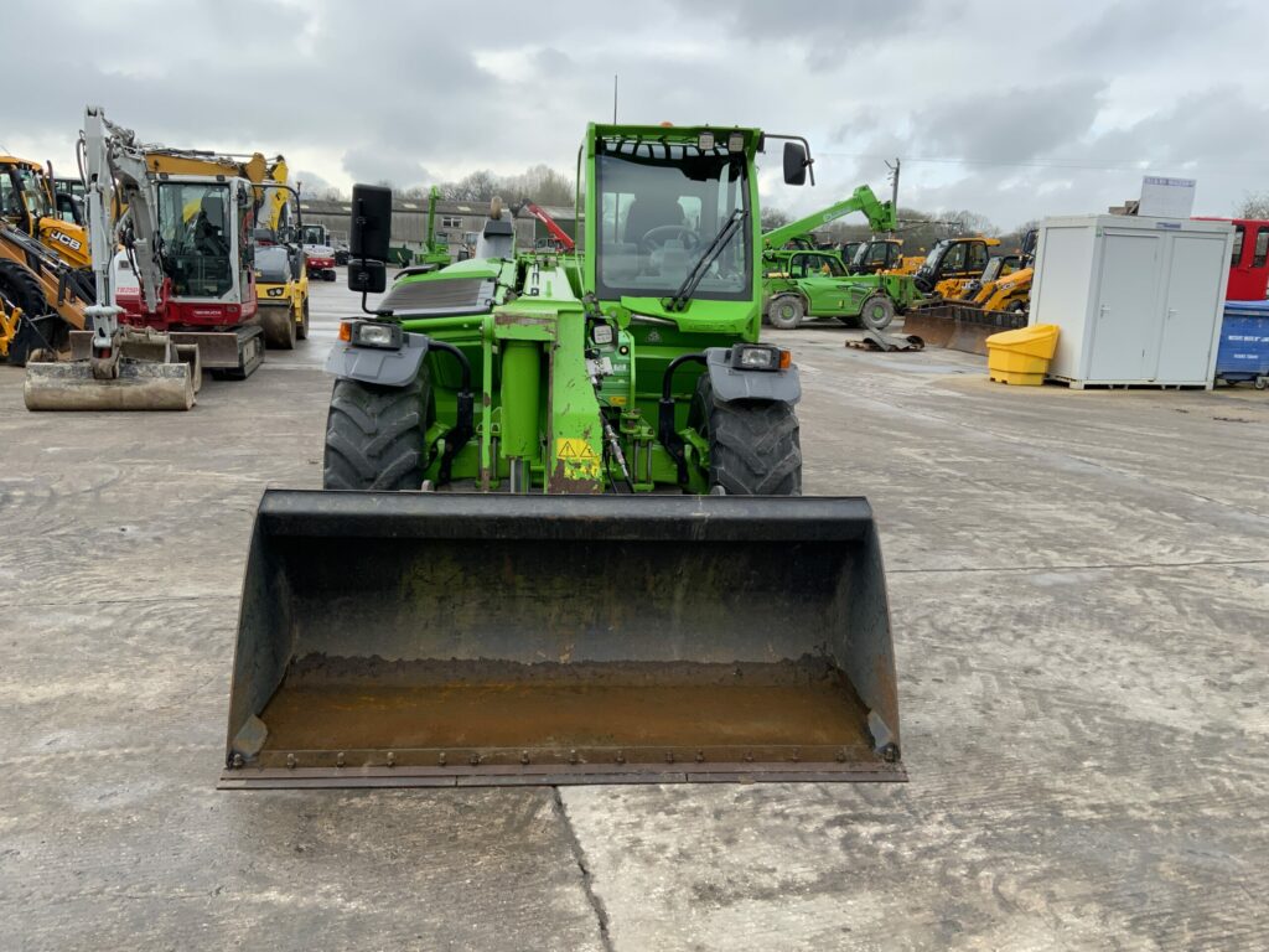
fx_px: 1063
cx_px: 634
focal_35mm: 29
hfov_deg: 61.7
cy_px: 476
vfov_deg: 48.2
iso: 16
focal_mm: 3
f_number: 1.8
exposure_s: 1/551
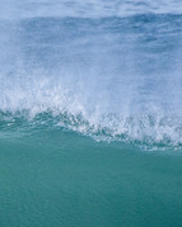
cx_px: -169
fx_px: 15358
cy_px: 211
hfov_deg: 0.7
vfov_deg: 0.8
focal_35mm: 2279
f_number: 5.6
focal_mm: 500
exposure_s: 1/2000
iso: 500
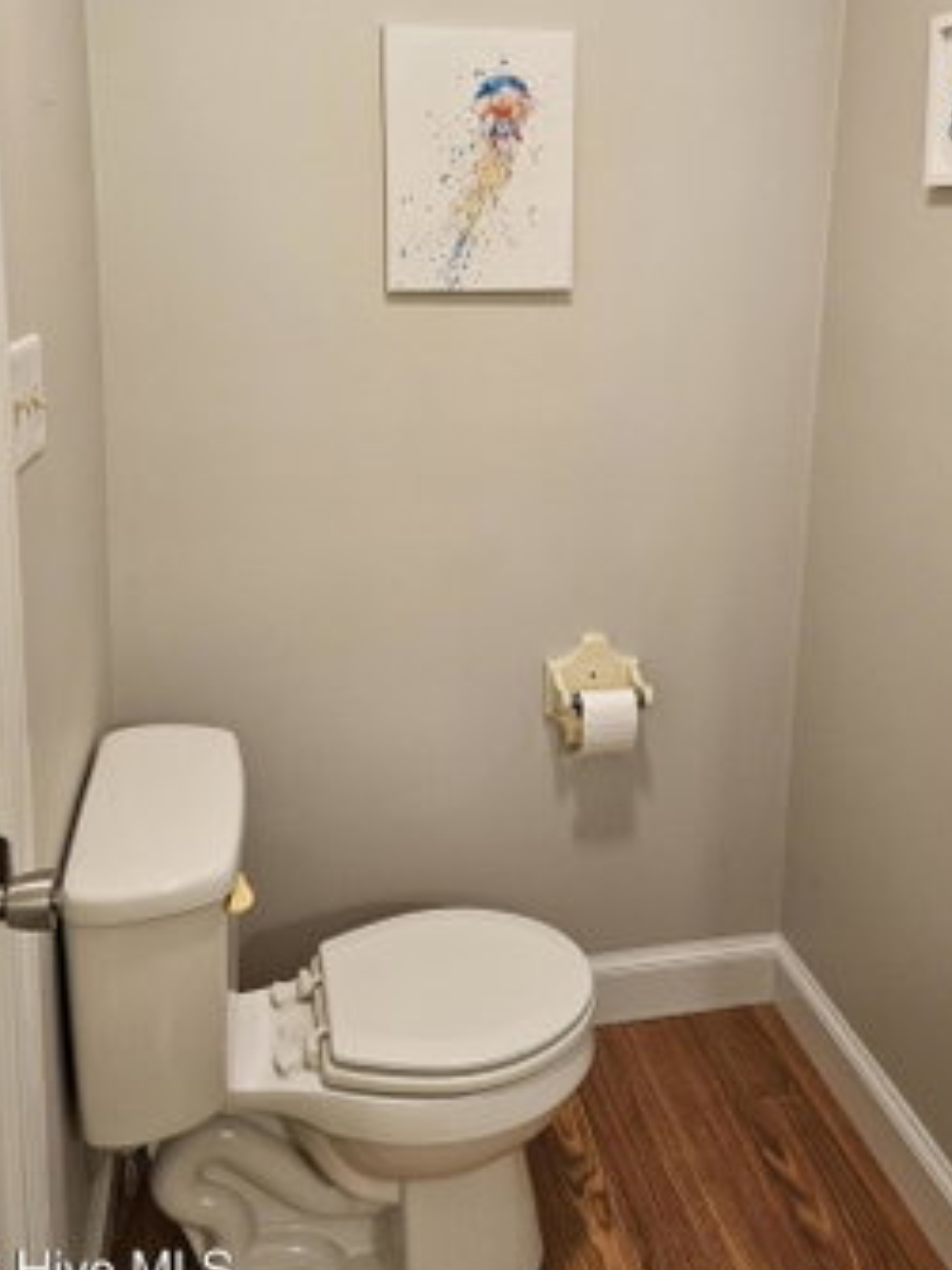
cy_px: 444
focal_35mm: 33
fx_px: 1211
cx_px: 527
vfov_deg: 54.5
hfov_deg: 42.9
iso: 320
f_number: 1.8
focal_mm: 5.4
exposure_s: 1/120
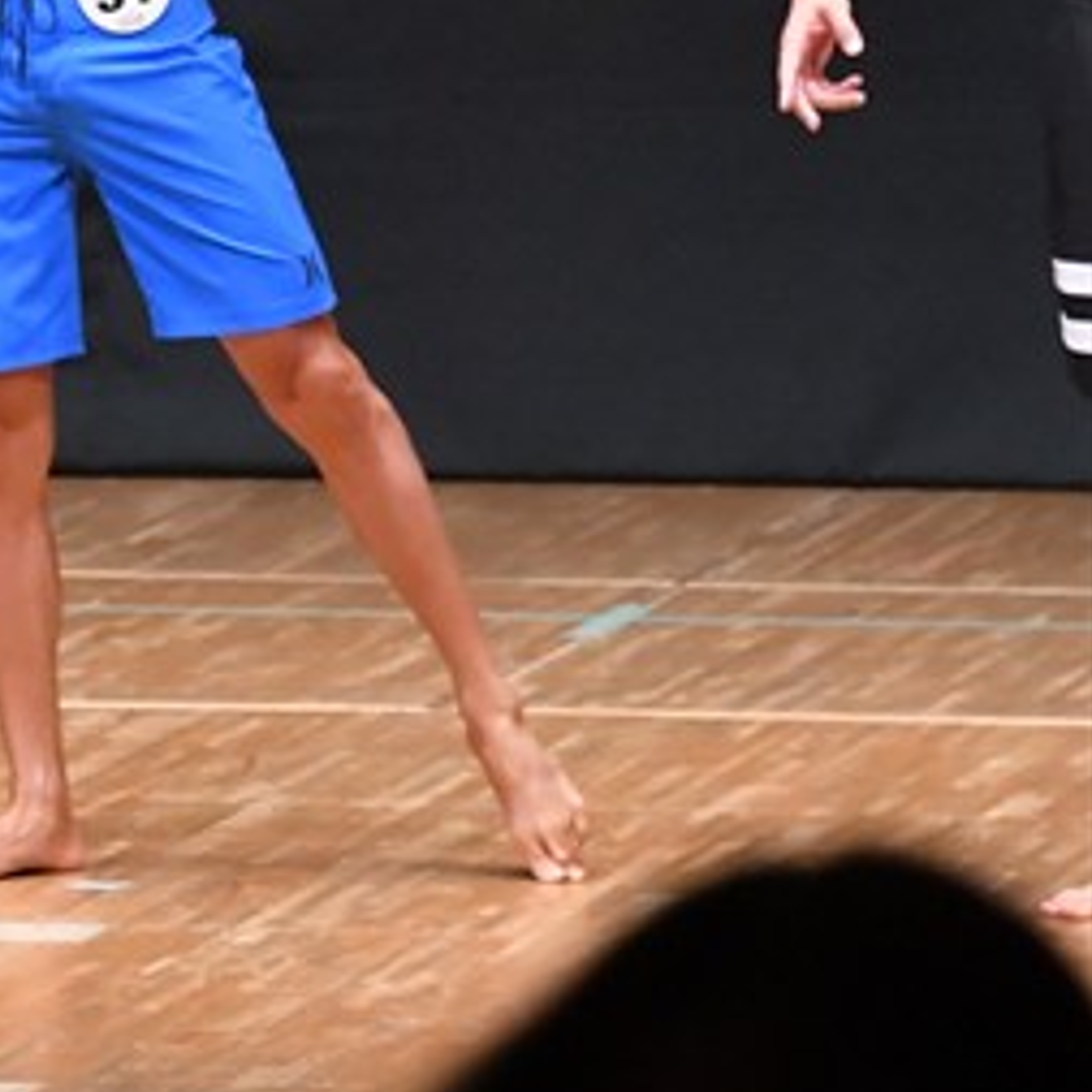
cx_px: -576
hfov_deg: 3.0
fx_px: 20879
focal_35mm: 585
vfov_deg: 3.0
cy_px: 60
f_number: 5.6
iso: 8000
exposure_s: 1/400
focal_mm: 150
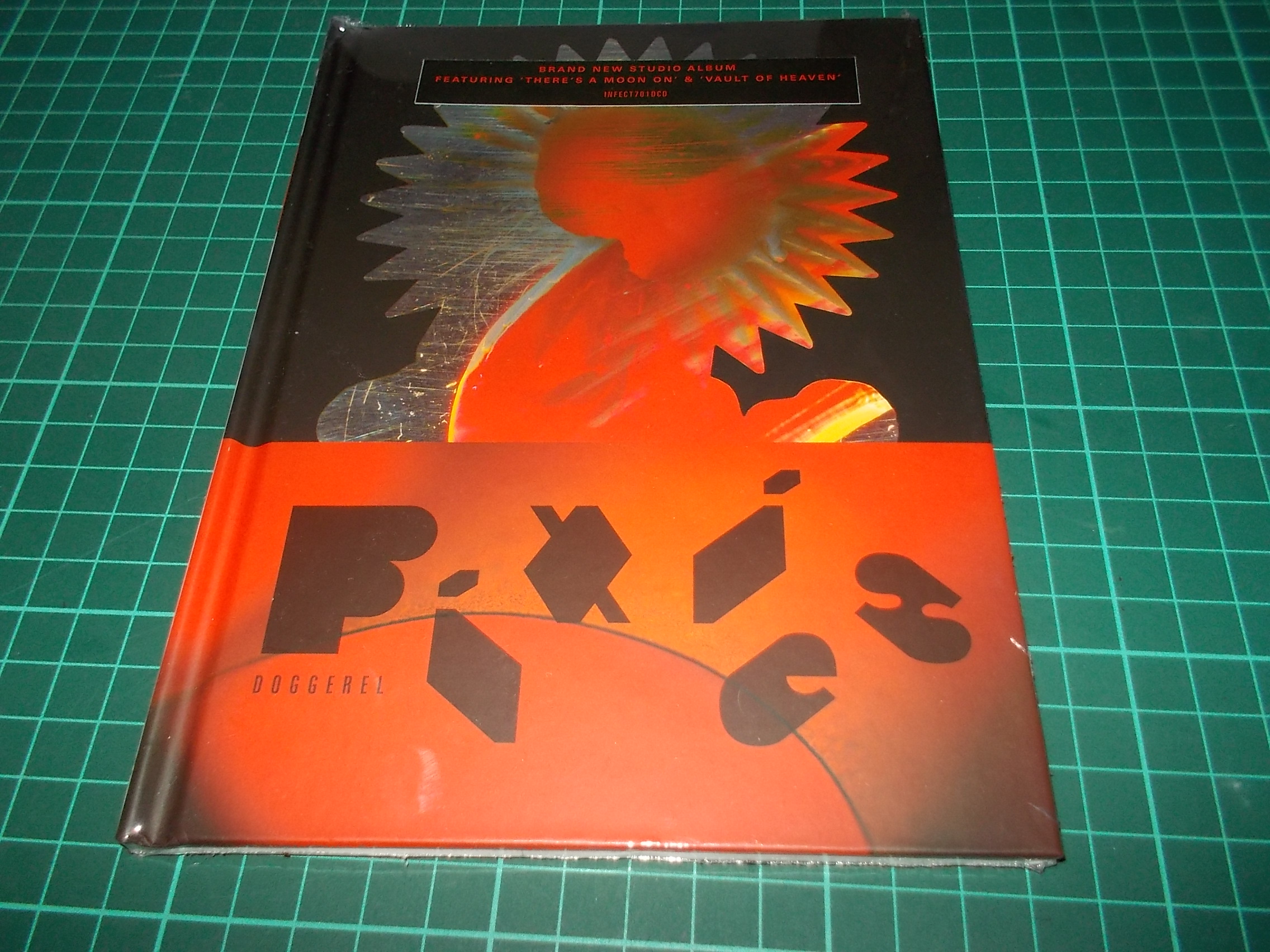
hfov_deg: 61.7
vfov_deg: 48.2
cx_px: 635
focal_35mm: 29
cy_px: 476
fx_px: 1064
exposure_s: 1/30
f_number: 3.3
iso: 200
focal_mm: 4.1
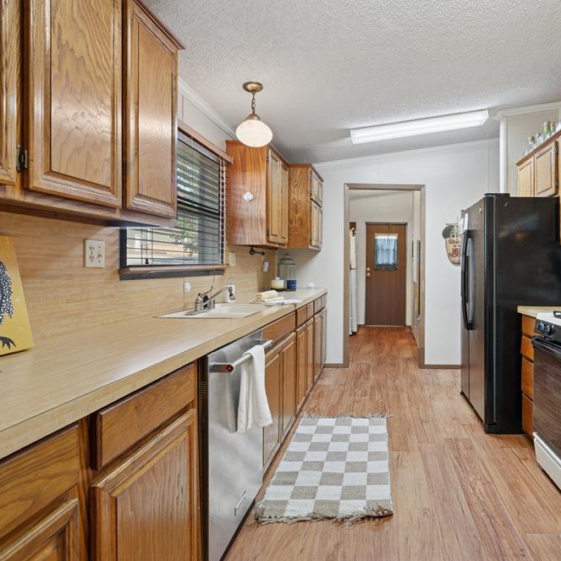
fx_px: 385
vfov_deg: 72.1
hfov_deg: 69.6
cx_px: 385
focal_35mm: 21
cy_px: 276
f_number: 7.1
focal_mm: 16
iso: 200
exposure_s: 1/6
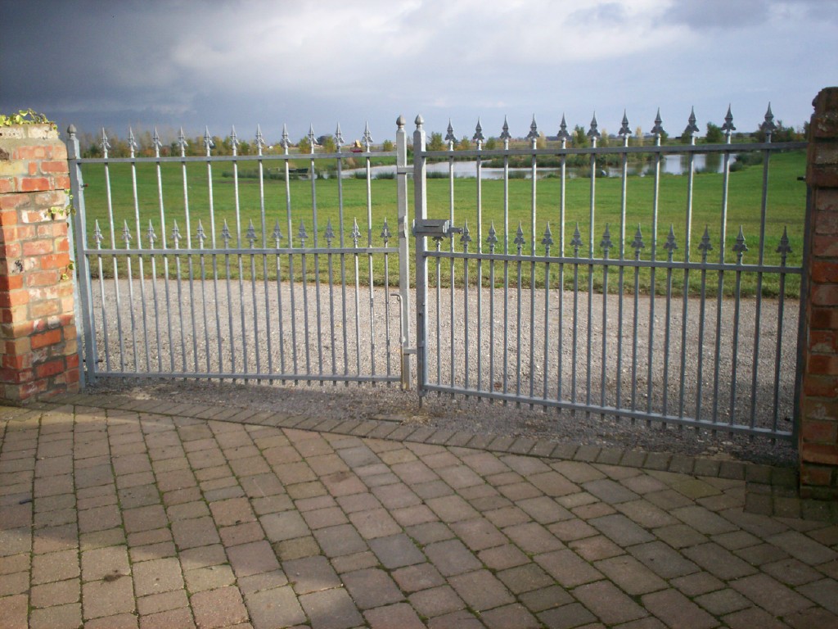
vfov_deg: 39.7
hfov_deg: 51.4
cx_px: 419
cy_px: 314
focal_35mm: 36
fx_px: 872
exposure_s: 1/327
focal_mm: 6
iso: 100
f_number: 4.5
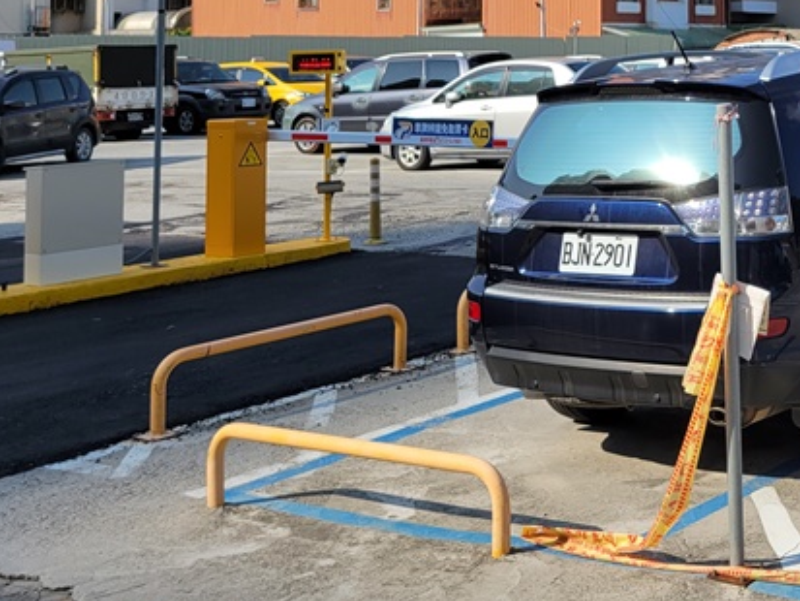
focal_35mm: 63
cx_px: 868
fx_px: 1456
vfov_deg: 22.4
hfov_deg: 28.1
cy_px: -10
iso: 40
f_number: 1.8
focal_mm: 5.4
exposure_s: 1/2600
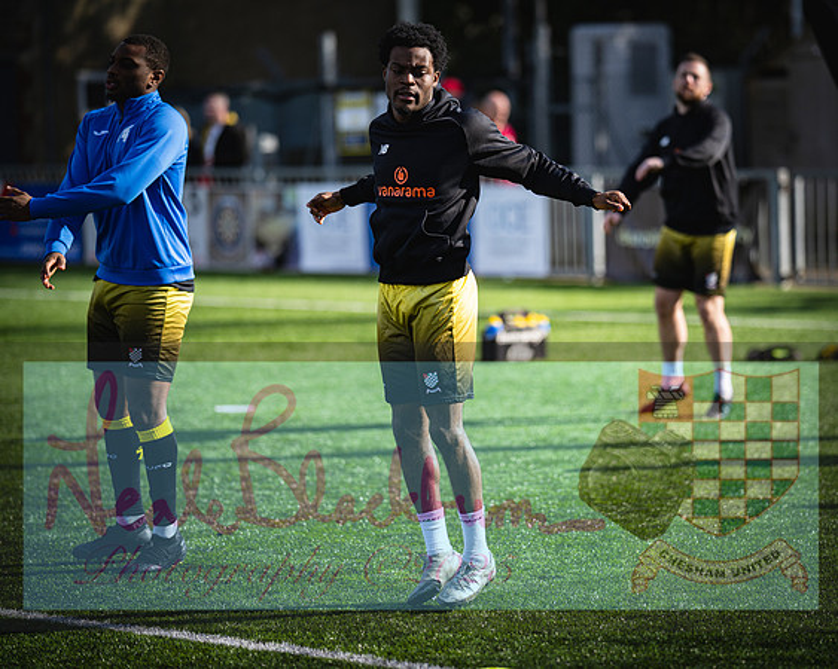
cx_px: 503
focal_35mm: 152
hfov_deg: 12.7
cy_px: 335
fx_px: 3774
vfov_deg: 10.1
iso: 80
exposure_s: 1/1600
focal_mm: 135
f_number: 1.8
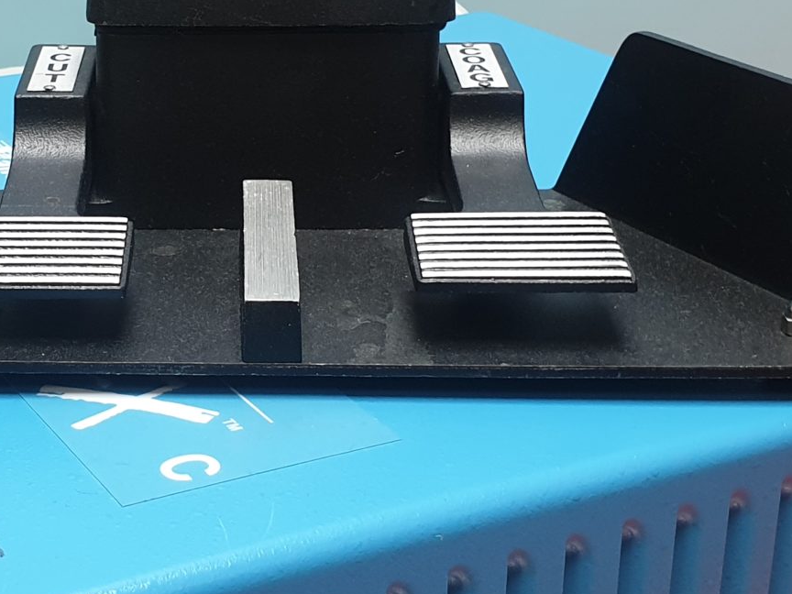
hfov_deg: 25.0
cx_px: 180
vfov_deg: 19.1
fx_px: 1762
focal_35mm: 77
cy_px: 277
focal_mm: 4.3
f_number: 2.4
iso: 160
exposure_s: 1/50
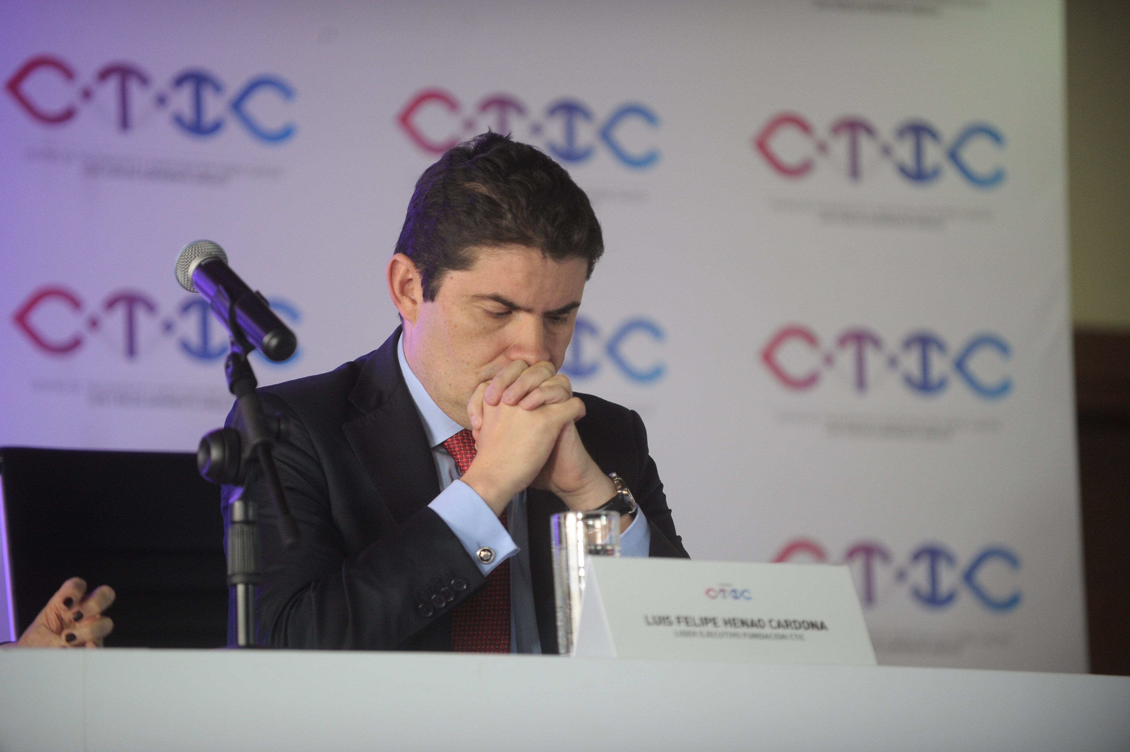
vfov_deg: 6.9
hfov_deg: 10.3
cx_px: 565
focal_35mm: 200
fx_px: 6274
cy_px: 376
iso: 1600
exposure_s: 1/160
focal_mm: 200
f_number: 2.8
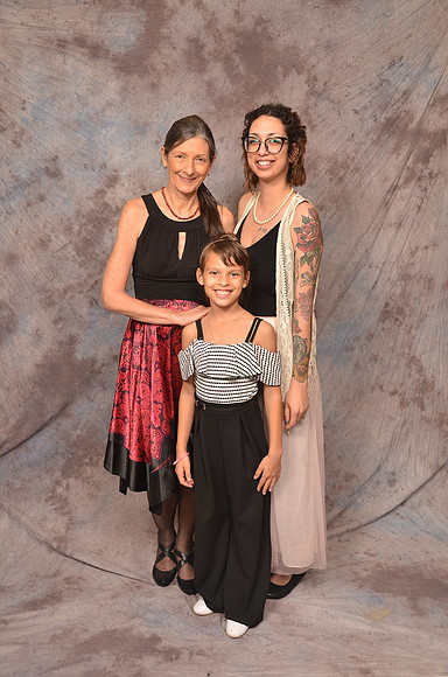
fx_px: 703
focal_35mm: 38
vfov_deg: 51.4
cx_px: 224
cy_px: 338
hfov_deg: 35.3
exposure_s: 1/60
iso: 200
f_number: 5.6
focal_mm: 25
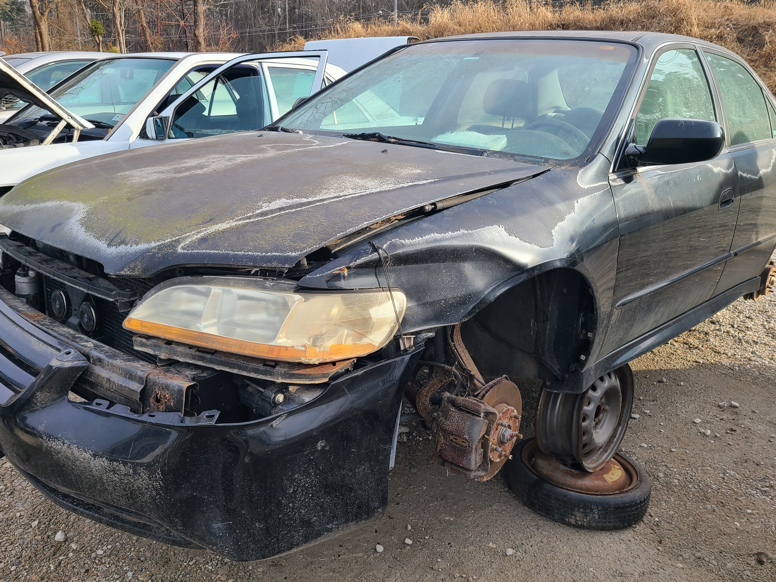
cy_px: 261
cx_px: 390
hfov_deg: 58.4
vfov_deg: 45.4
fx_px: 695
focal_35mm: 31
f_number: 1.8
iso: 40
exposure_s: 1/694
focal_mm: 5.4
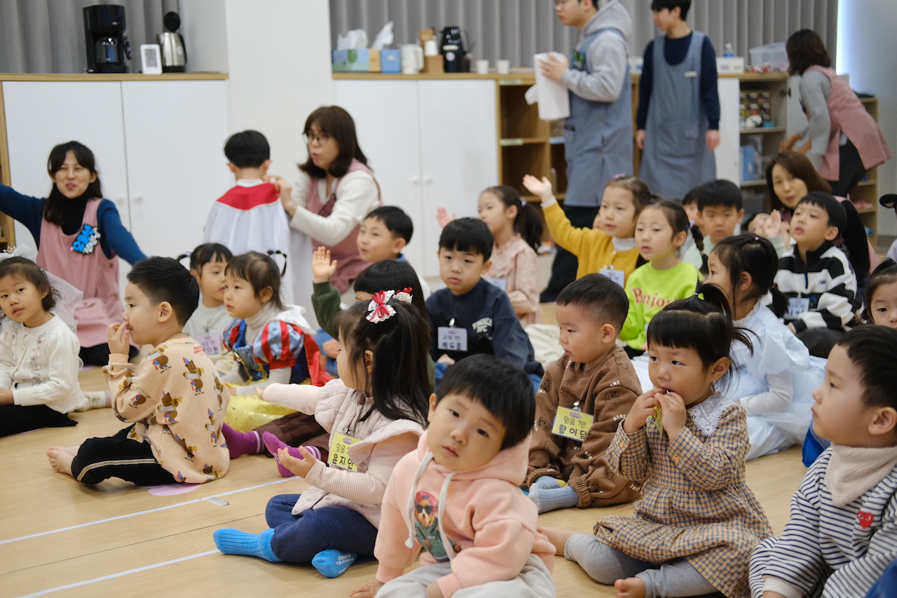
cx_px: 448
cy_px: 299
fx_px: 1320
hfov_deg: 37.5
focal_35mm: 53
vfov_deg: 25.5
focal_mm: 35
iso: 800
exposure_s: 1/160
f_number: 2
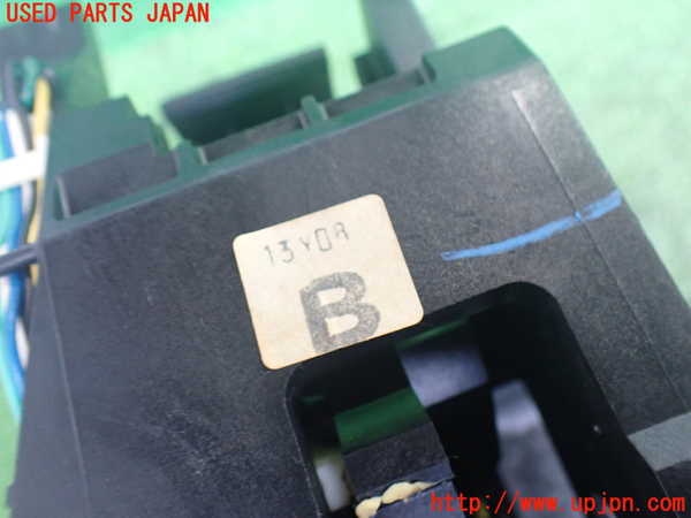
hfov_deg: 60.0
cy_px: 259
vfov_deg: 46.8
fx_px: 599
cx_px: 346
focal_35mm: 30
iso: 800
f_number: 2.3
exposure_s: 1/80
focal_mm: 5.4
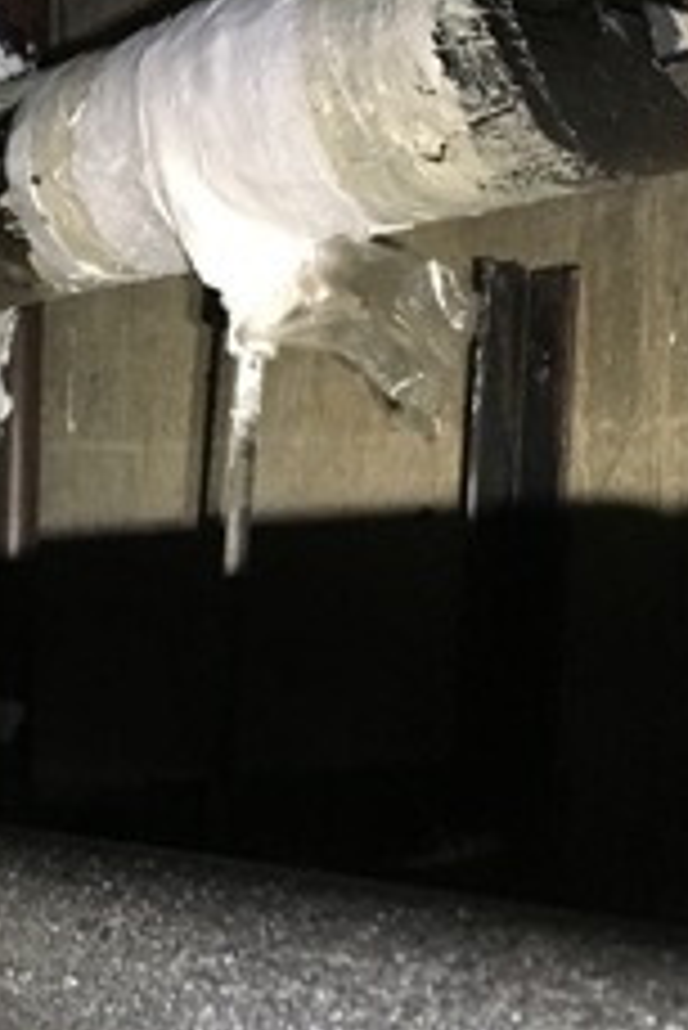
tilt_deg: -8.0
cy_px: 364
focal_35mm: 59
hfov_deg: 22.9
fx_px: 1689
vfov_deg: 33.7
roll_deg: -2.7
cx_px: 198
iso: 250
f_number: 2.2
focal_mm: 4.15
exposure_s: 1/15
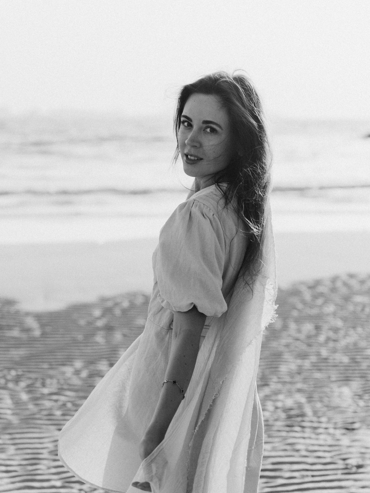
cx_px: 187
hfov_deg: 20.7
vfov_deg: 27.4
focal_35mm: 71
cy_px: 256
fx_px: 1012
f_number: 3.2
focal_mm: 65
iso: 160
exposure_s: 1/1250
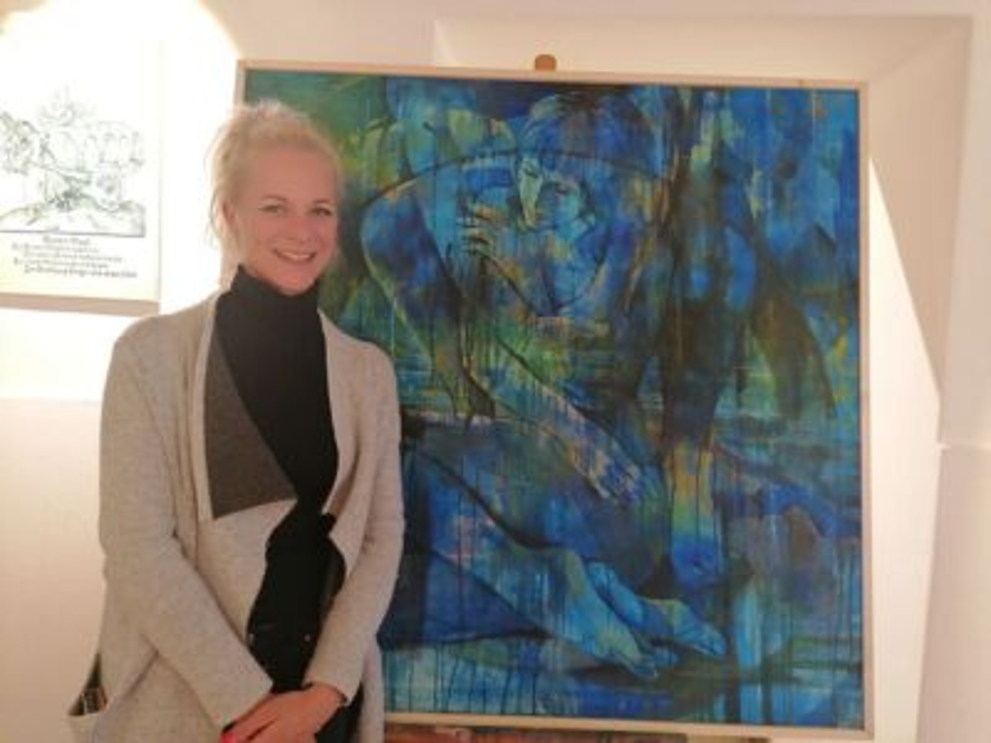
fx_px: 773
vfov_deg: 51.4
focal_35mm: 27
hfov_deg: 65.3
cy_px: 372
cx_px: 496
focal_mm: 4.75
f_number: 1.8
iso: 200
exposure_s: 1/33.3
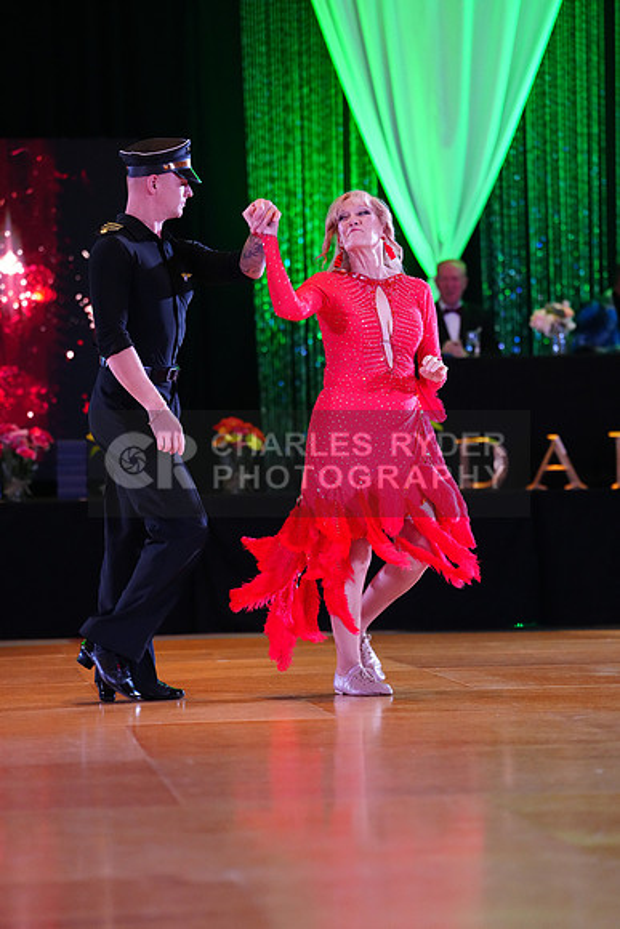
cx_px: 310
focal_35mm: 116
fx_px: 2995
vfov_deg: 17.6
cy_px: 464
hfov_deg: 11.8
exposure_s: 1/320
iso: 5000
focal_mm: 116
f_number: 2.8
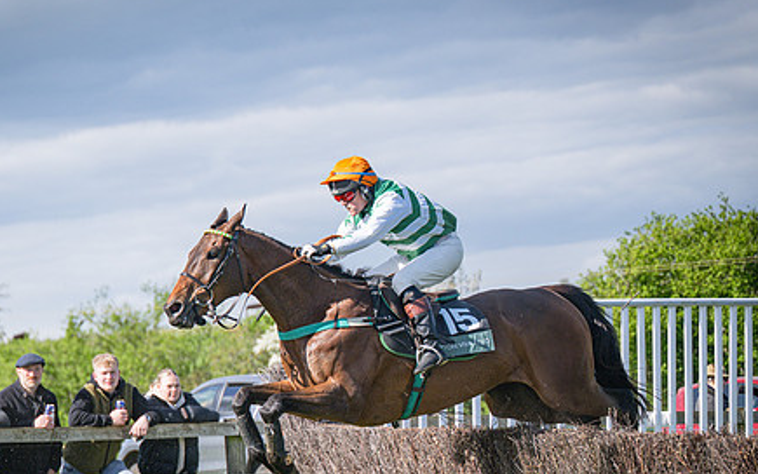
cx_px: 292
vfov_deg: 8.5
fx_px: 3202
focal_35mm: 155
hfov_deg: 13.5
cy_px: 340
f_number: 4
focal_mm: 98
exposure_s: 1/3200
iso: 400
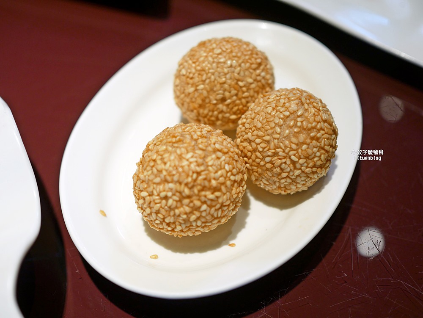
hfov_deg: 38.2
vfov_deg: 29.1
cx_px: 212
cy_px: 159
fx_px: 611
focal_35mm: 50
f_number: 1.8
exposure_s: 1/400
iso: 200
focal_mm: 25
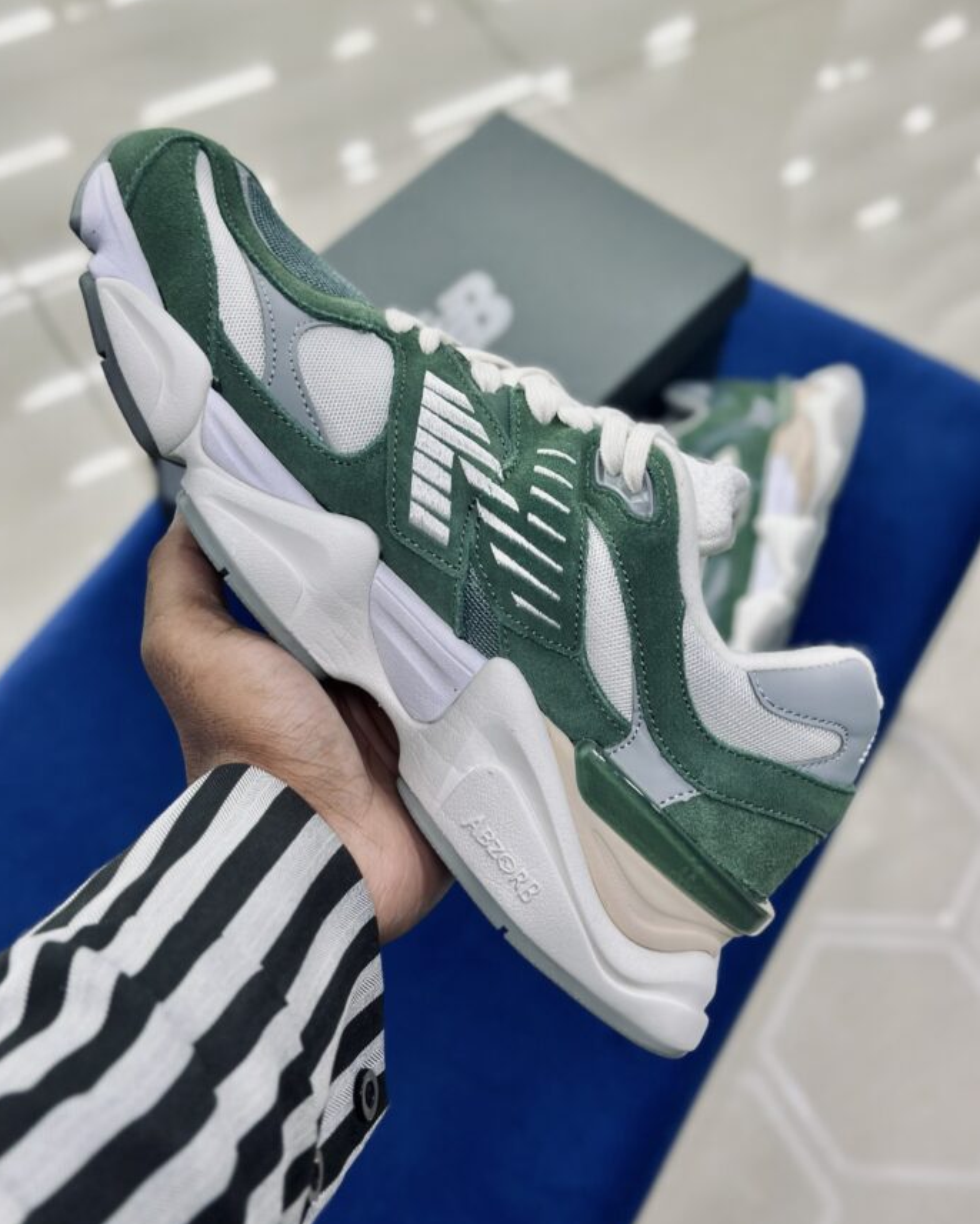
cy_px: 585
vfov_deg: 36.6
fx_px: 1848
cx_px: 486
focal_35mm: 51
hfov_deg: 29.7
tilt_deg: -53.5
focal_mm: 6.86
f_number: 1.78
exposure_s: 1/100
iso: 64
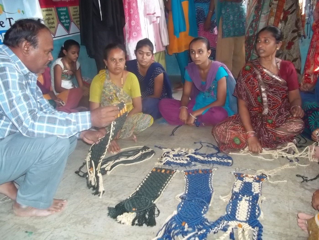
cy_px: 120
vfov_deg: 44.2
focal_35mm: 32
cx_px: 160
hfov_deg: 56.8
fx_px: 295
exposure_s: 1/30
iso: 250
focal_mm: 5.7
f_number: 2.9
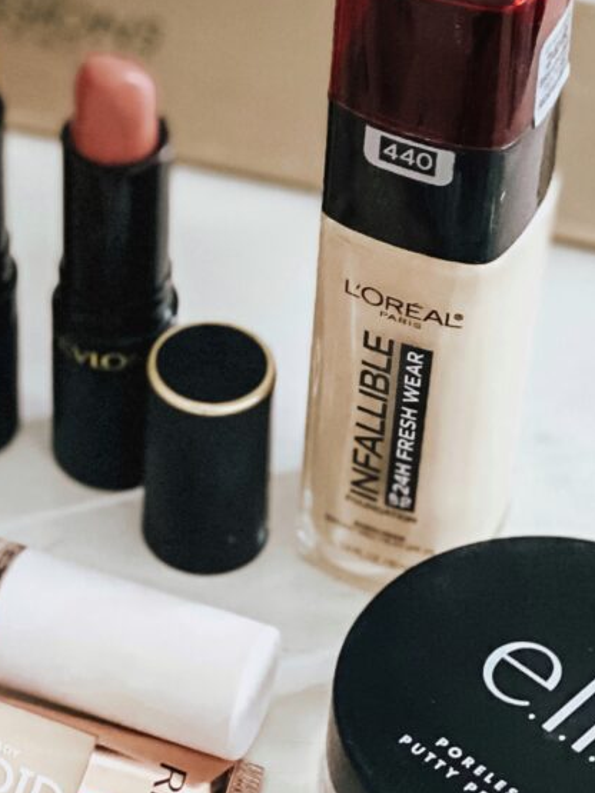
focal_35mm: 144
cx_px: 7
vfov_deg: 13.7
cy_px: 486
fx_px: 3301
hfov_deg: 10.2
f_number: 2
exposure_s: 1/40
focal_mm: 6
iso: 400
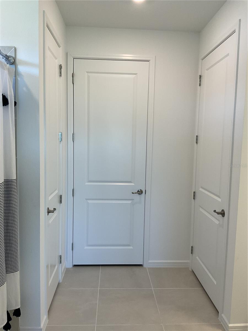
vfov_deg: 61.7
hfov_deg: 48.2
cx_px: 124
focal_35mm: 29
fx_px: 277
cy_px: 166
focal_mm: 3
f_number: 1.8
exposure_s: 1/120
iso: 64
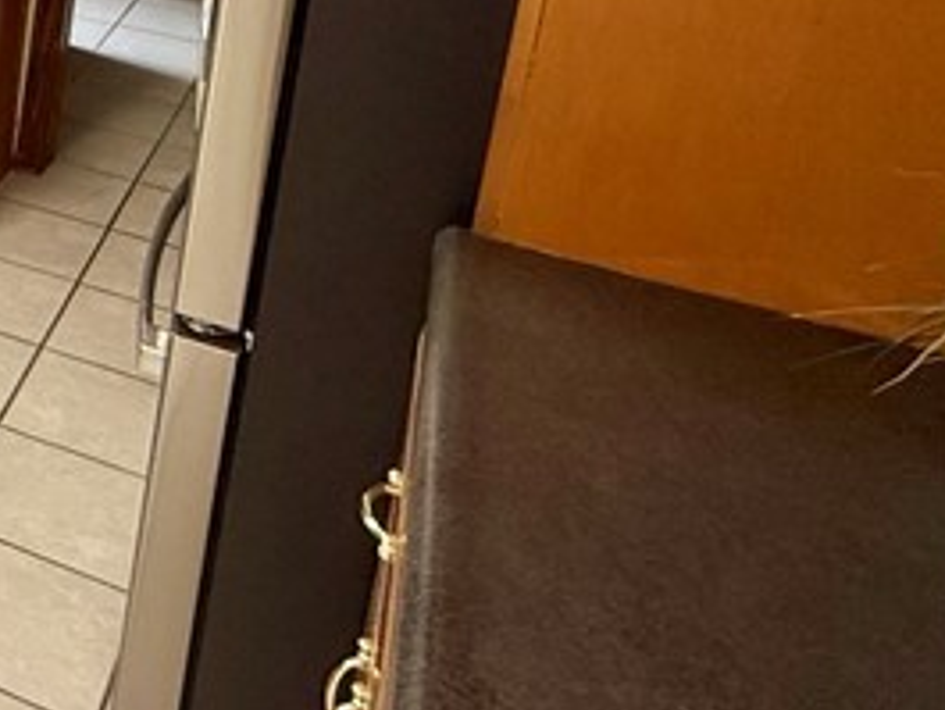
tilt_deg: -13.2
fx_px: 1475
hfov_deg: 26.6
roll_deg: -2.7
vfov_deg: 24.5
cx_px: -439
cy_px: -146
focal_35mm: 54
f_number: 2.2
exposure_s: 1/120
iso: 320
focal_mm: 2.22
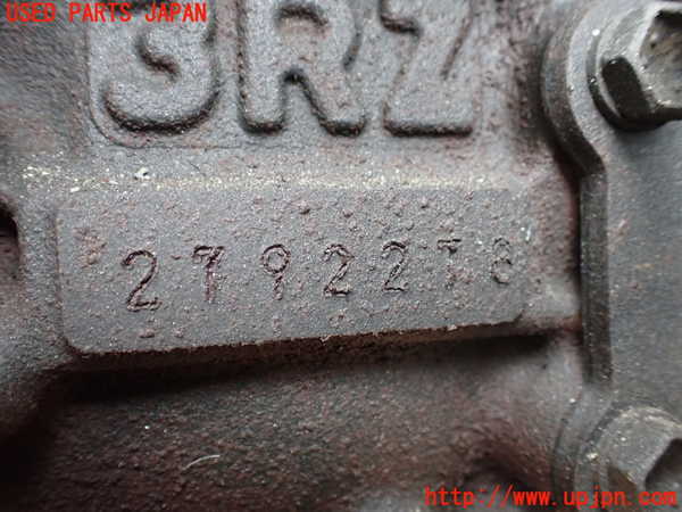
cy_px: 256
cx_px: 341
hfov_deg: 60.0
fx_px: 591
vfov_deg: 46.8
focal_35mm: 30
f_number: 2.3
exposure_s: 1/40
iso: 800
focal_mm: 5.4
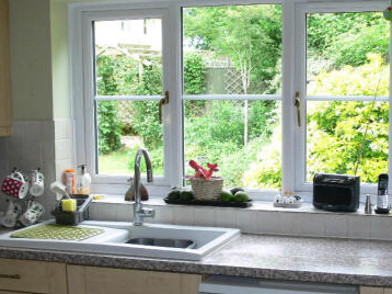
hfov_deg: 33.1
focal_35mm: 57
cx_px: 296
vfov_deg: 25.5
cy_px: 198
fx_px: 645
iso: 80
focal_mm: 7.4
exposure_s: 1/50
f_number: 2.8
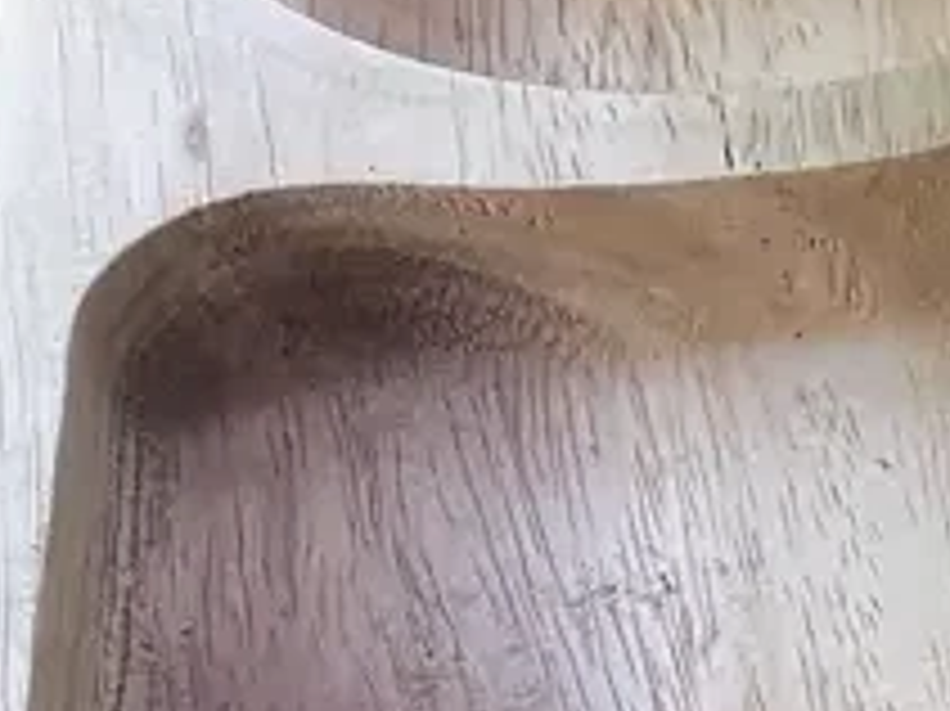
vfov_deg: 12.1
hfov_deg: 15.1
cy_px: 1260
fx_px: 3099
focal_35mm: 113
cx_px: 1711
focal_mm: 3.3
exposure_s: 1/50
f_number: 2.4
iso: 50
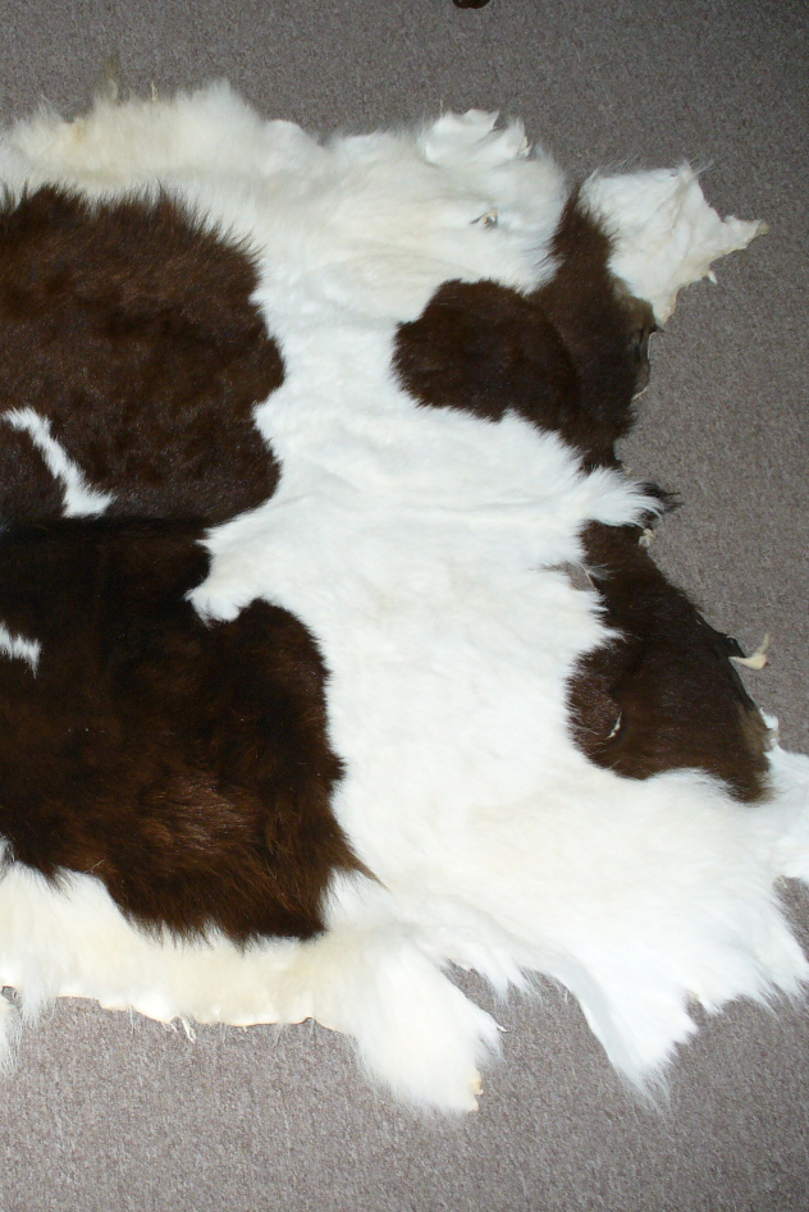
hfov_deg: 25.3
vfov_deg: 38.2
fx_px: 1751
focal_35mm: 52
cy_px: 607
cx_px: 92
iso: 100
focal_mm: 6.1
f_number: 2.8
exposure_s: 1/60
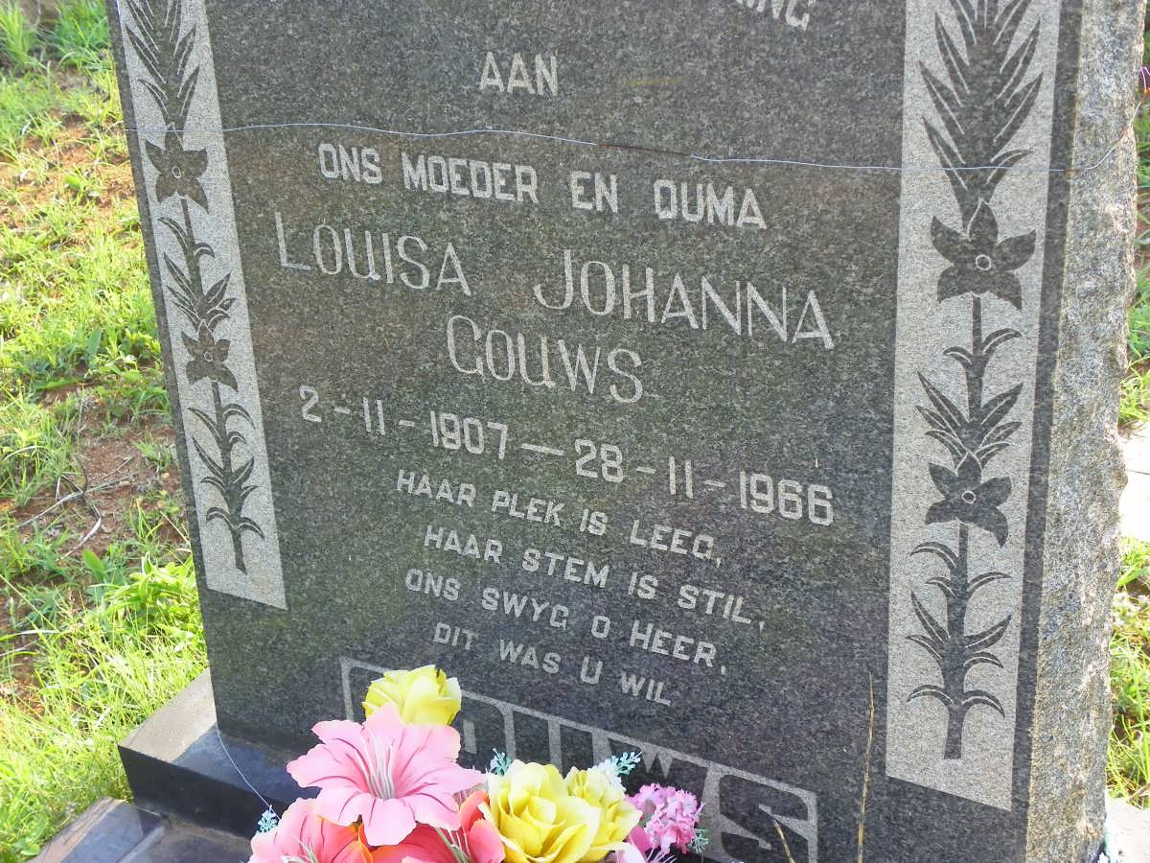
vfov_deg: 27.0
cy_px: 432
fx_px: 1794
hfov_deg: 35.5
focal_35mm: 54
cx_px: 575
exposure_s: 1/80
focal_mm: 9.6
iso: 64
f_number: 3.5
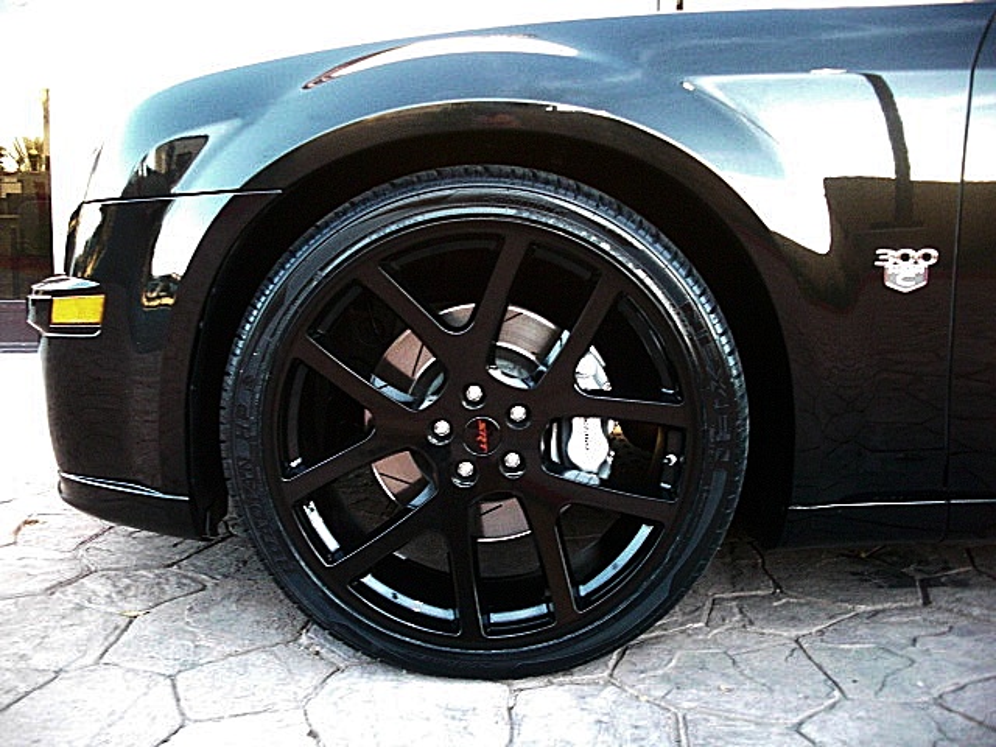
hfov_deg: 51.4
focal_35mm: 36
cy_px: 374
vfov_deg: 39.7
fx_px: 1036
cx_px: 498
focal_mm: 6.3
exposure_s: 1/100
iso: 800
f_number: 2.8
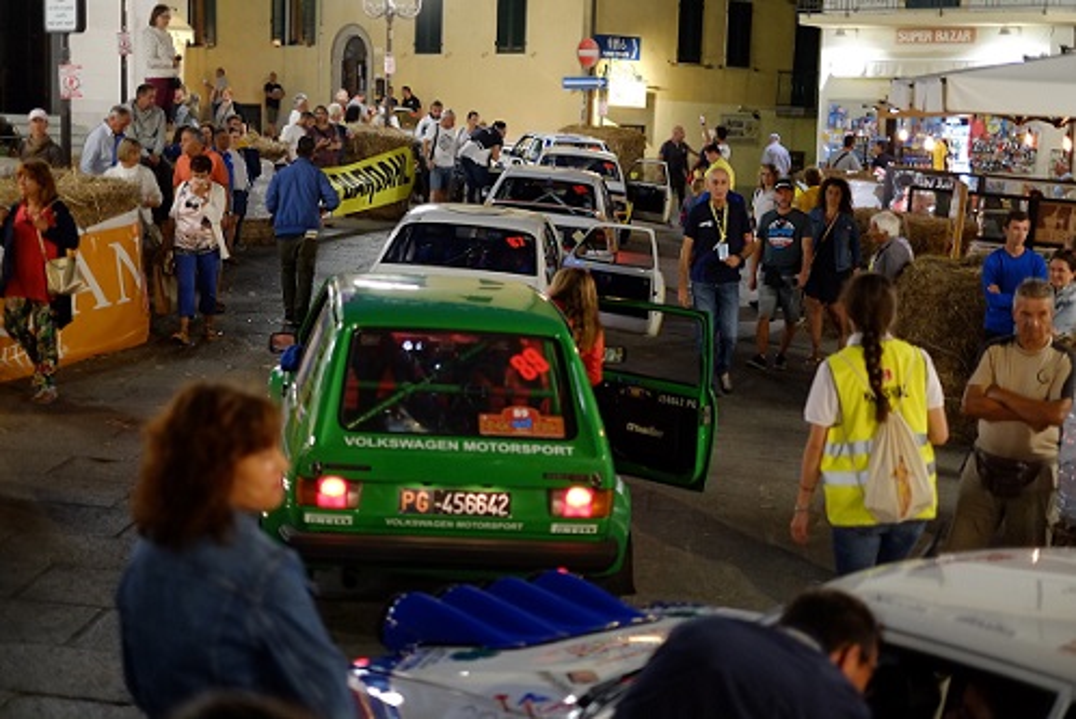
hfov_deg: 37.5
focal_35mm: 53
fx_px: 1585
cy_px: 360
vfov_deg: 25.6
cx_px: 538
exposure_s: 1/110
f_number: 1.4
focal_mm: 35
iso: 1600
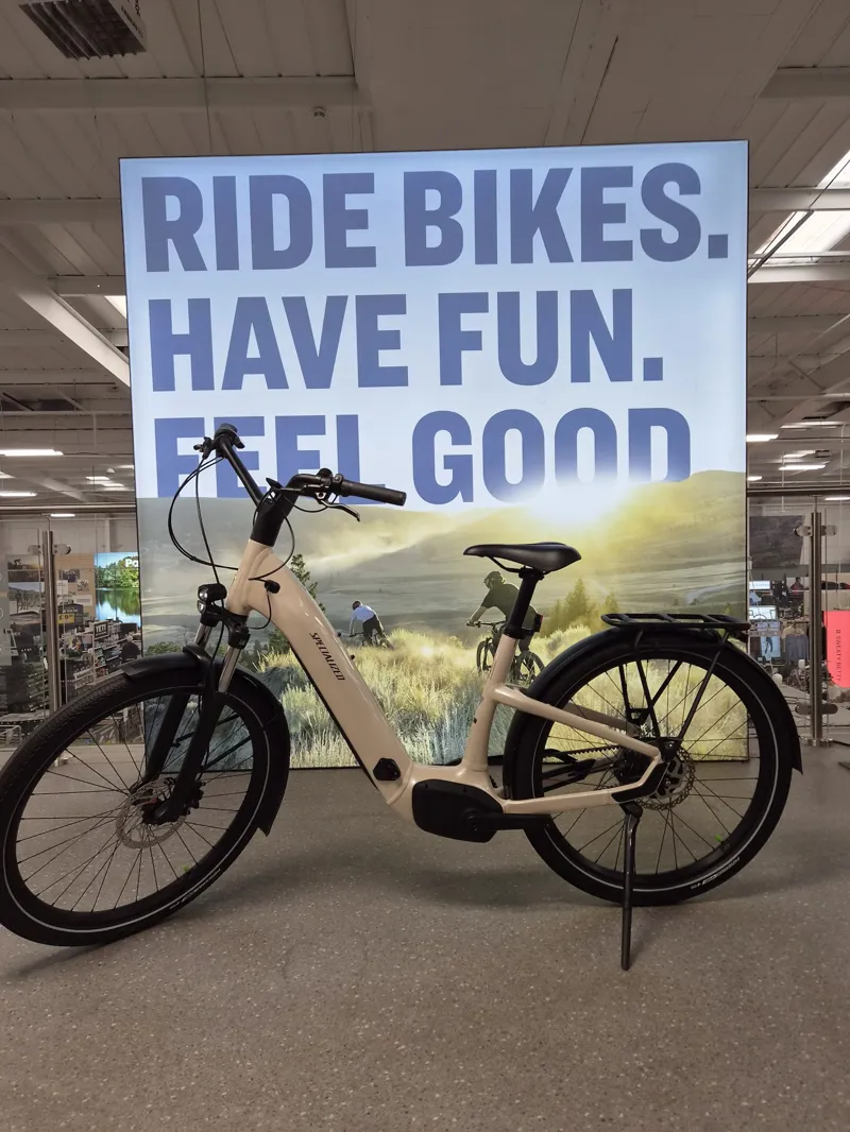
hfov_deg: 58.9
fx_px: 753
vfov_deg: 73.9
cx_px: 425
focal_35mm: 23
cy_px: 566
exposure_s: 1/100
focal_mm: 5.4
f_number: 1.8
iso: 32
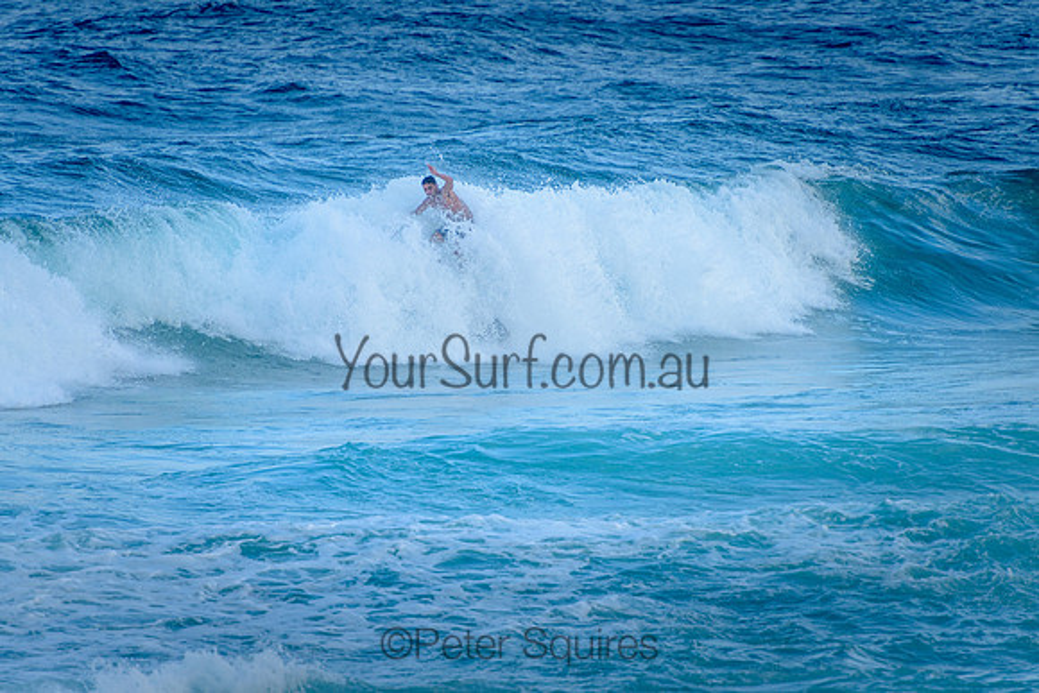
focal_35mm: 491
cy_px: 270
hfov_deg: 4.2
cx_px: 522
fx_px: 14162
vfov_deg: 2.8
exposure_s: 1/1250
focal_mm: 400
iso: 560
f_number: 5.6
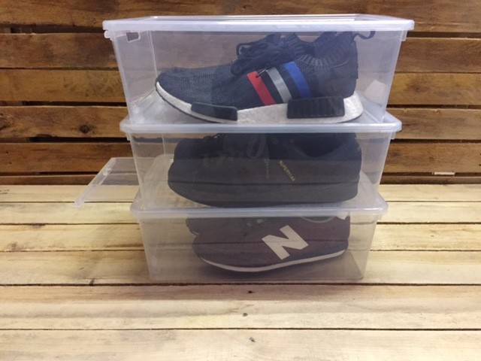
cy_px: 180
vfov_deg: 48.2
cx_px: 240
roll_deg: +1.7
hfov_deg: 61.7
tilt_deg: -24.3
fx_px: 403
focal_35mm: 29
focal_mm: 4.15
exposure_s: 1/17
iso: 400
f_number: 2.2
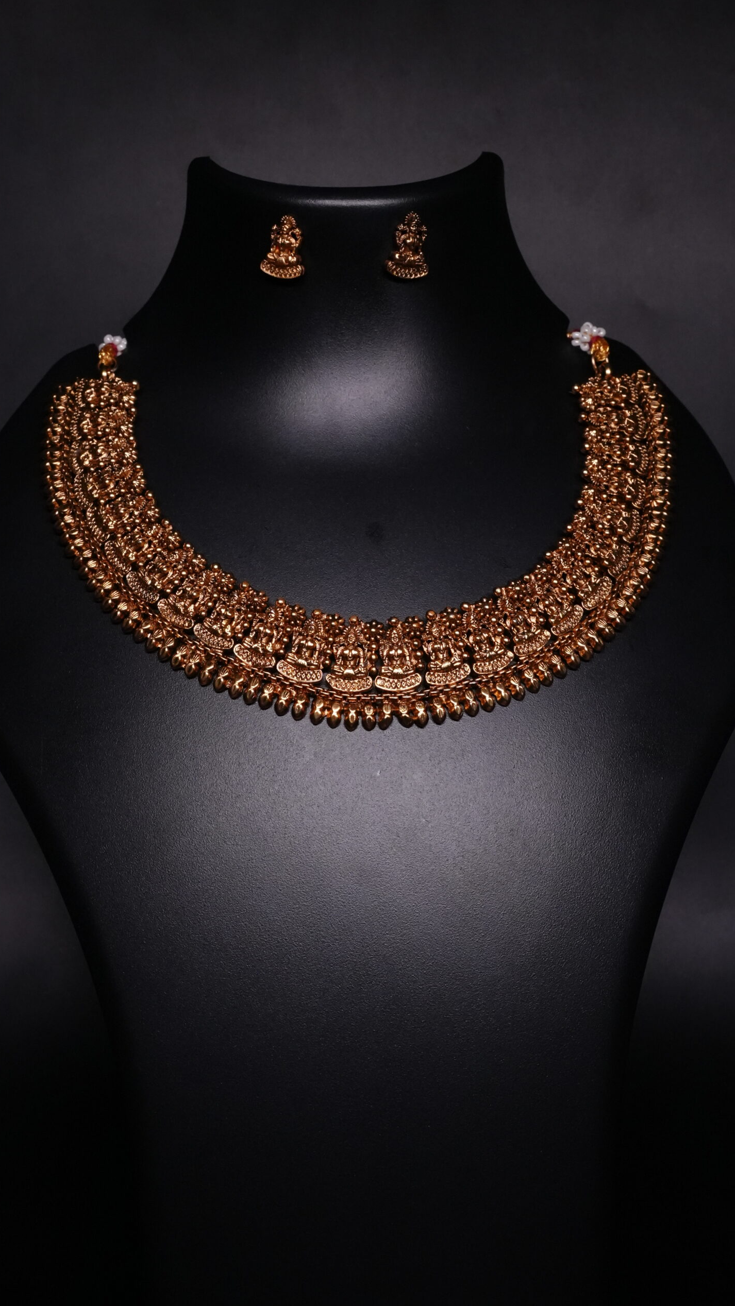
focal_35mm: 55
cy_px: 653
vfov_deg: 37.8
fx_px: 1906
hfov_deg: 21.8
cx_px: 383
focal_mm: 35
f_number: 10
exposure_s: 1/125
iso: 4000
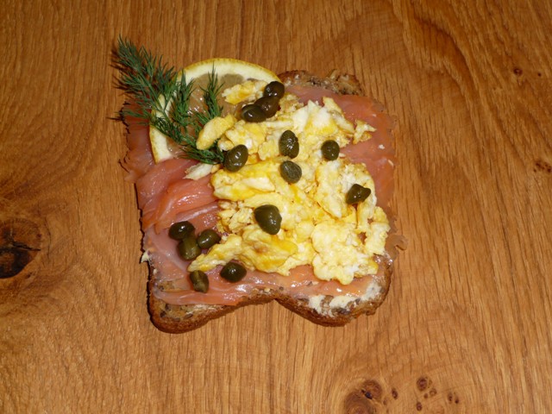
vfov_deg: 26.6
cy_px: 207
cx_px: 276
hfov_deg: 34.9
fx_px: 877
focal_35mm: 55
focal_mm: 9.3
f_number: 4.3
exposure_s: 1/30
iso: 100
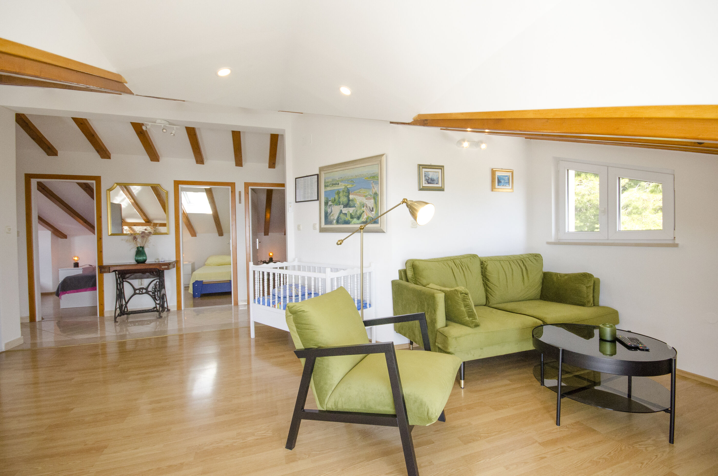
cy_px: 238
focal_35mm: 15
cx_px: 359
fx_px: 299
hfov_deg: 100.5
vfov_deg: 77.1
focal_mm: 10
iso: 1600
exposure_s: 1/200
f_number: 8
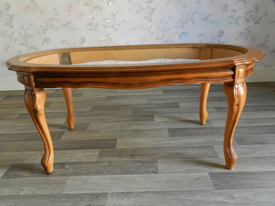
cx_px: 138
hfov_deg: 56.8
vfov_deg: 44.2
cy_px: 103
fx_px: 254
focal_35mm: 32
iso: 400
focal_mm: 5.6
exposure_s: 1/30
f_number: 3.7
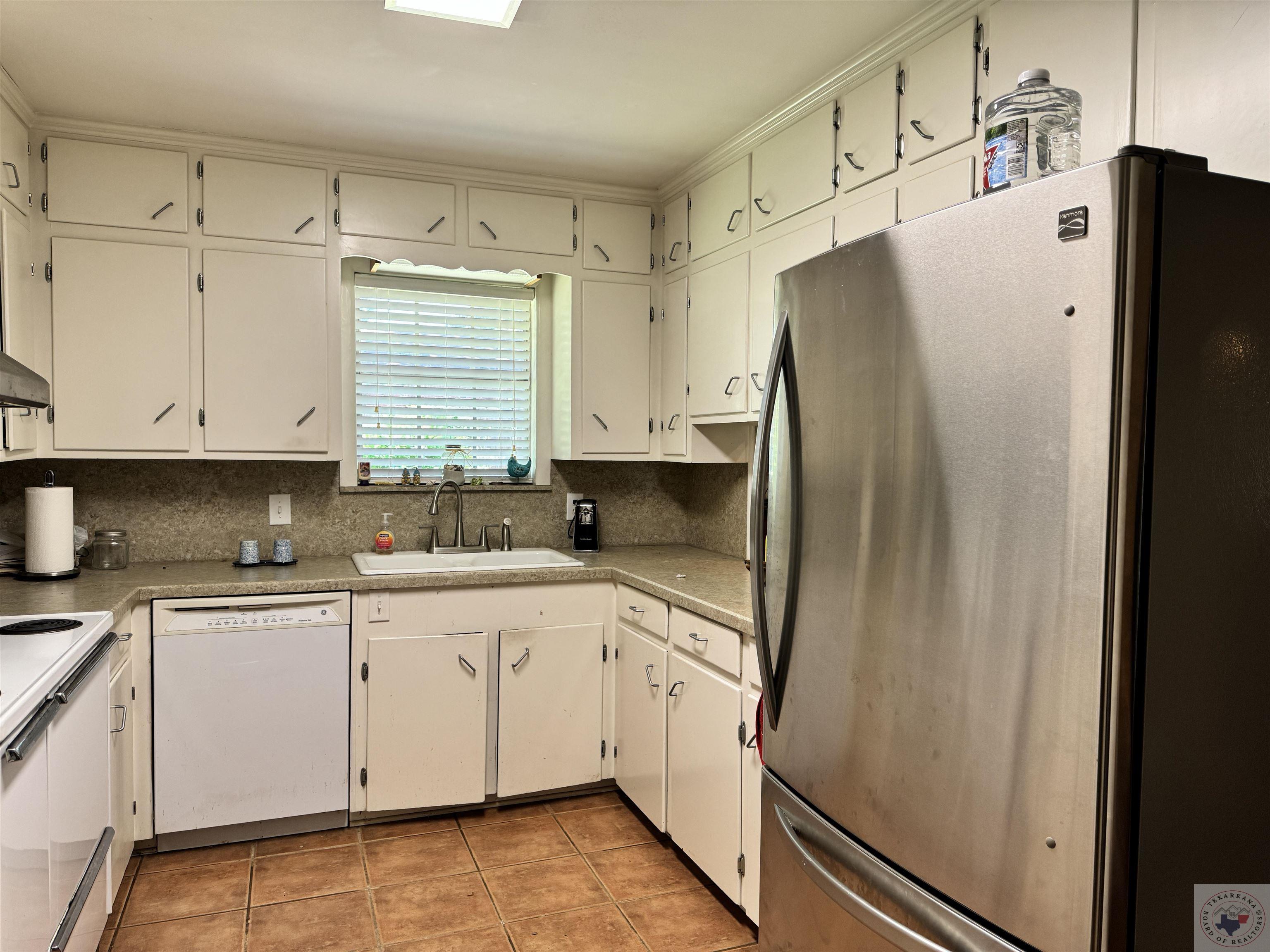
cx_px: 635
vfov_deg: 56.8
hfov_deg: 71.6
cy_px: 476
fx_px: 881
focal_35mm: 24
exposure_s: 1/120
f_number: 1.78
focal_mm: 6.76
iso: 160
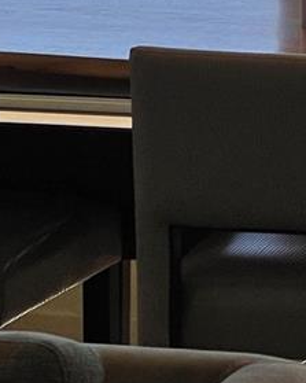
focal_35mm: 269
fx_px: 3047
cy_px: -173
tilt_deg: -2.0
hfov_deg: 5.7
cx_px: 420
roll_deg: -0.2
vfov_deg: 7.1
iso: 20
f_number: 2.2
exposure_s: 1/791
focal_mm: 7.5
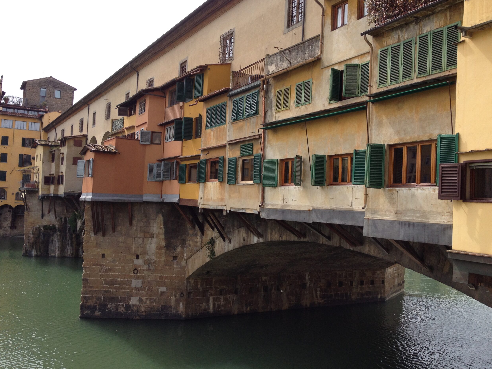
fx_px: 512
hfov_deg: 51.3
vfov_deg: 39.7
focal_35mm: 36
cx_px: 242
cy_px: 183
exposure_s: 1/849
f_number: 2.4
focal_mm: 4.28
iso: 50
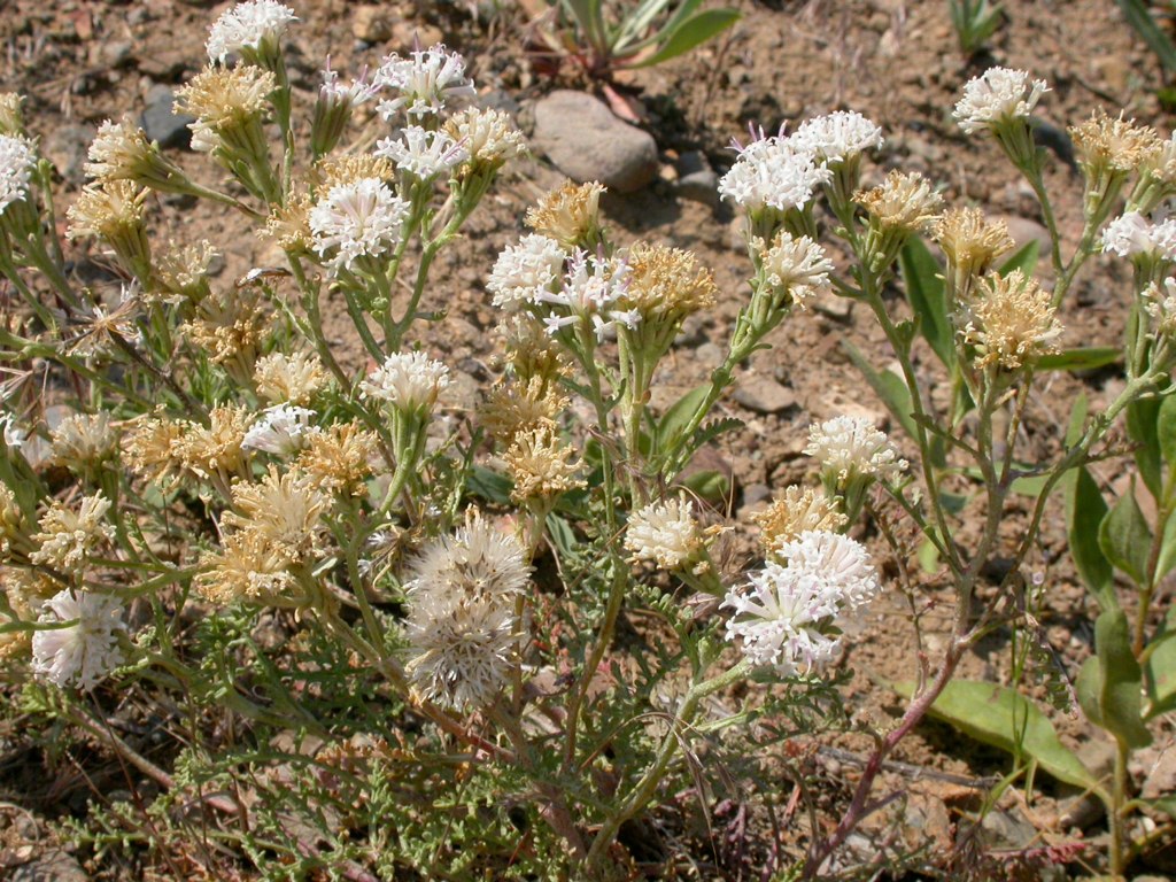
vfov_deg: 18.9
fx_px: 2650
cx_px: 588
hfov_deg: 25.0
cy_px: 441
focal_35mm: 78
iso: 100
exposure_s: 1/302
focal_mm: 16.2
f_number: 8.9
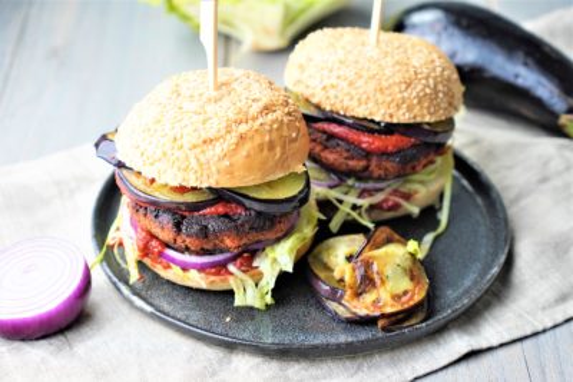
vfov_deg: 18.6
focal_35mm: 74
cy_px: 191
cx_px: 286
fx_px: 1170
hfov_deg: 27.5
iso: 800
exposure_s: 1/160
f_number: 4
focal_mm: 49
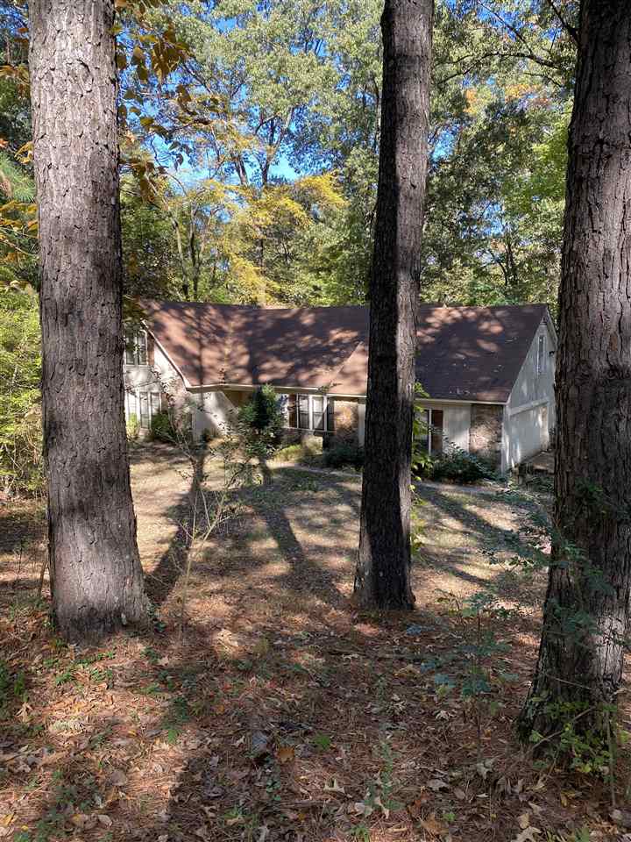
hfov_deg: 53.1
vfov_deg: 67.3
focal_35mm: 26
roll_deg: +1.6
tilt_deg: -6.7
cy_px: 421
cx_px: 316
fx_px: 632
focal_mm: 4.25
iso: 32
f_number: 1.8
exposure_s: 1/229
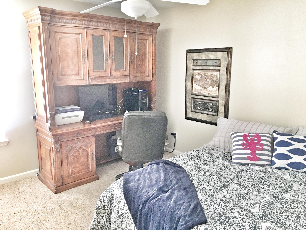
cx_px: 153
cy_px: 115
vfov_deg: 48.2
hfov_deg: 61.7
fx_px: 256
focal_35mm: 29
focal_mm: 4.15
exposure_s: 1/30
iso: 200
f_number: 2.2
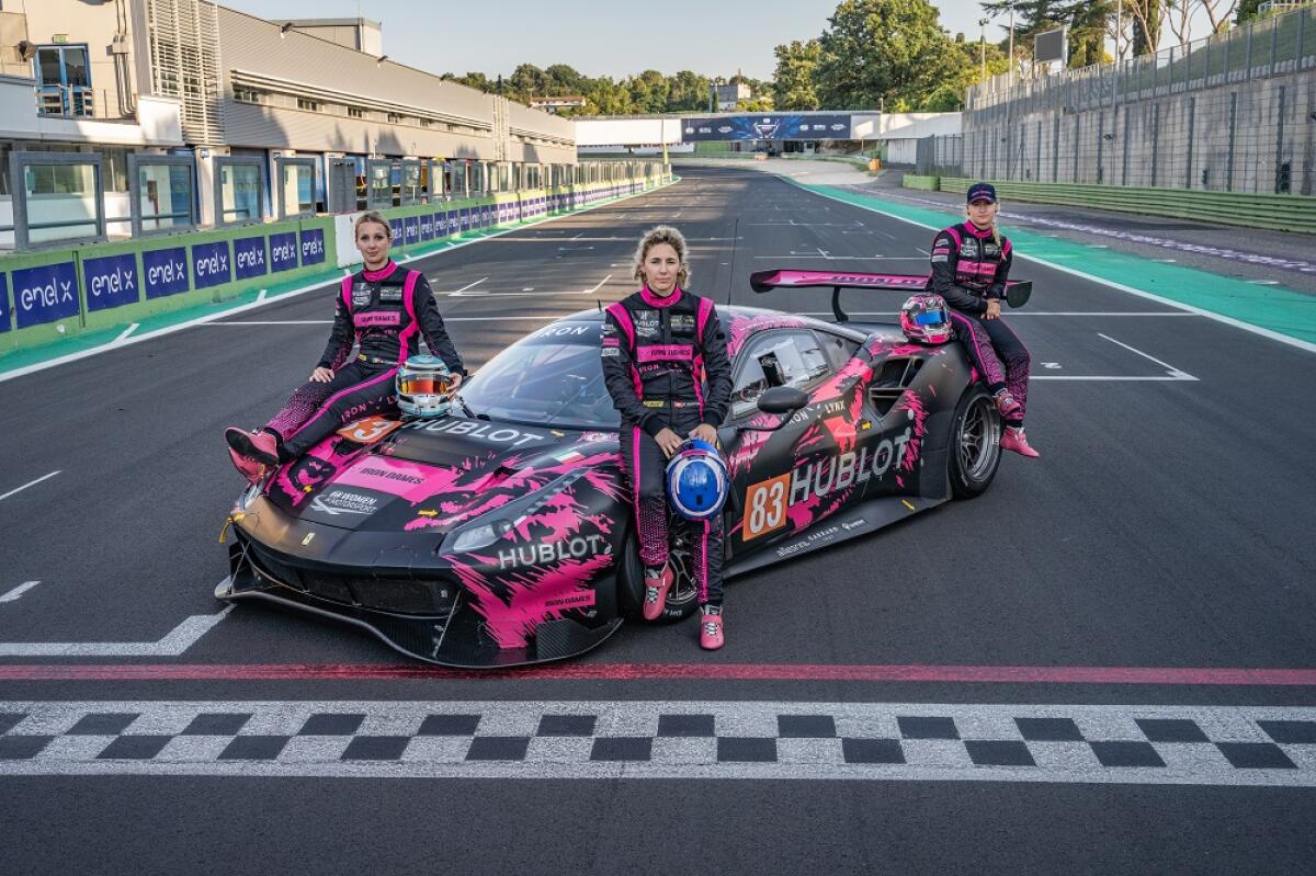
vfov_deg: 35.0
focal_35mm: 38
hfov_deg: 50.7
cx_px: 658
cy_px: 438
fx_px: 1388
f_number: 9
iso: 200
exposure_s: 1/125
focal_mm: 38
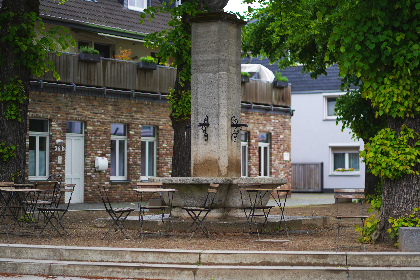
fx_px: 992
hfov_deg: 23.9
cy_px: 140
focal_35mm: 85
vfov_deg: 16.1
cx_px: 210
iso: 100
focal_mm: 85
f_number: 1.8
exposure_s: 1/1250
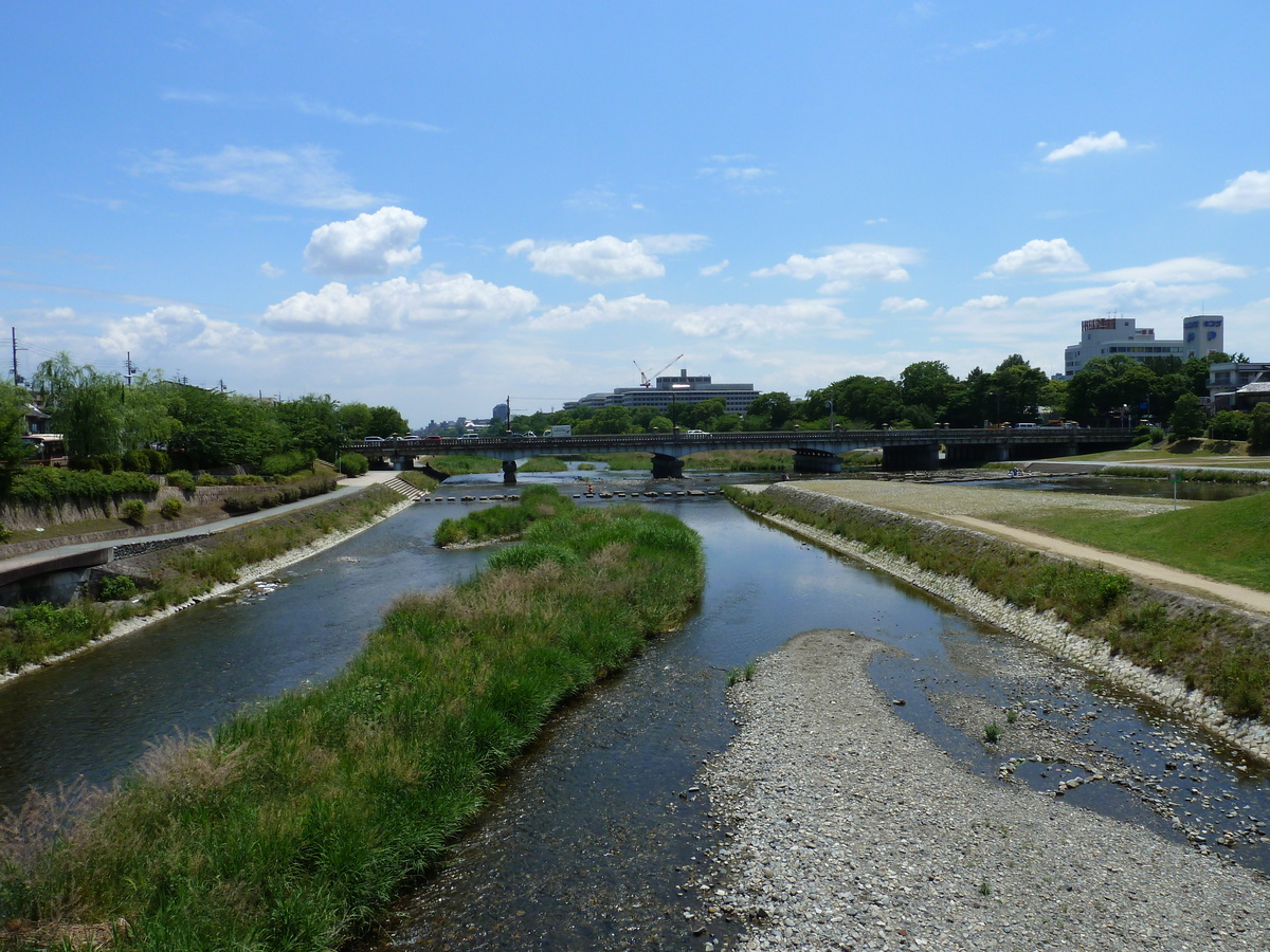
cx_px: 635
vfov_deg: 54.9
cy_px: 476
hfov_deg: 69.4
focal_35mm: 25
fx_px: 917
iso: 80
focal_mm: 4.1
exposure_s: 1/400
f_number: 5.6
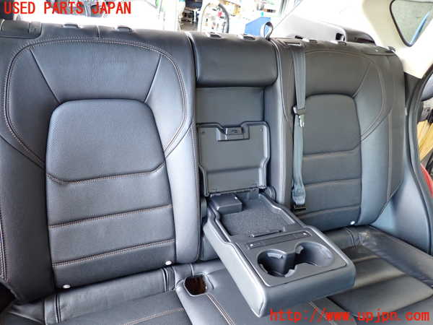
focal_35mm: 25
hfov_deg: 69.4
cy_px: 162
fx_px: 313
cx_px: 216
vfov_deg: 54.9
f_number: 2
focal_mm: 4.5
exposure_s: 1/30
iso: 320
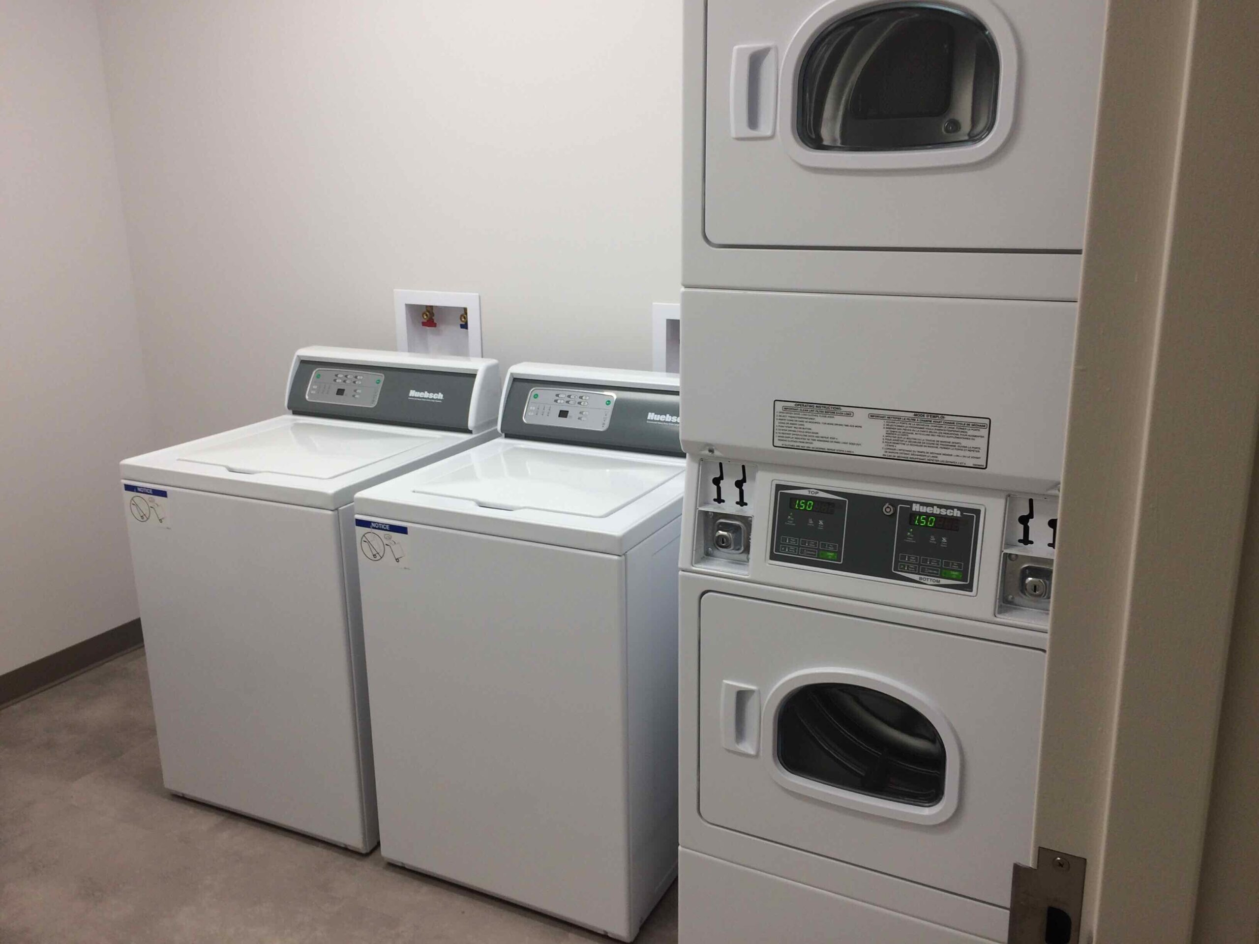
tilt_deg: -15.2
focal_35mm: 29
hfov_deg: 61.7
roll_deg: +1.7
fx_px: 1055
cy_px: 472
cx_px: 630
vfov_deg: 48.2
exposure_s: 1/60
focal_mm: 4.15
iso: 40
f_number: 2.2
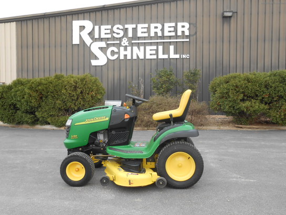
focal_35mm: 30
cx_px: 143
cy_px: 108
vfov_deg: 46.8
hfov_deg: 60.0
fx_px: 248
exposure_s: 1/60
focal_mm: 5.3
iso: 80
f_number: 3.8
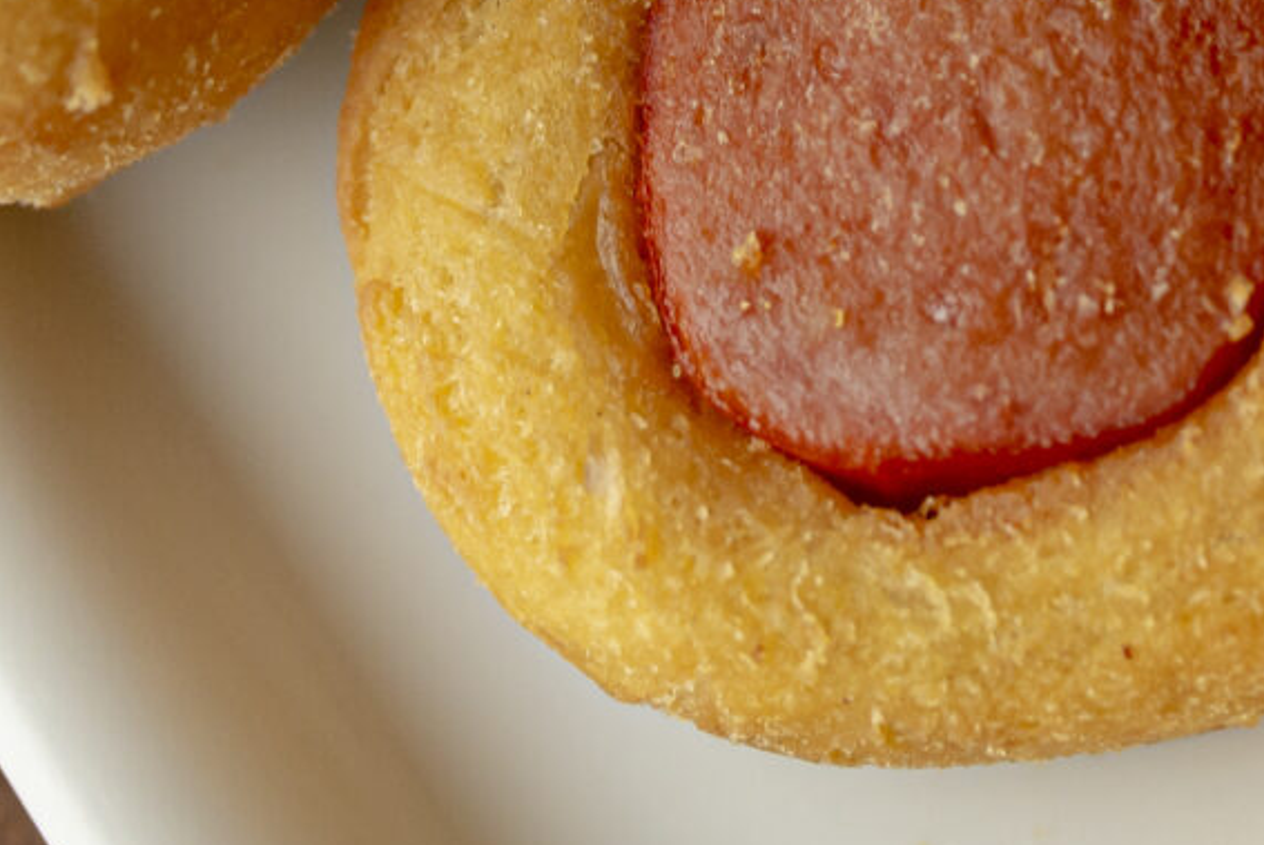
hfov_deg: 13.0
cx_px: 872
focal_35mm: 158
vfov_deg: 8.2
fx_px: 5552
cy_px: -893
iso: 1000
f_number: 4.5
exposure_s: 1/160
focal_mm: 35
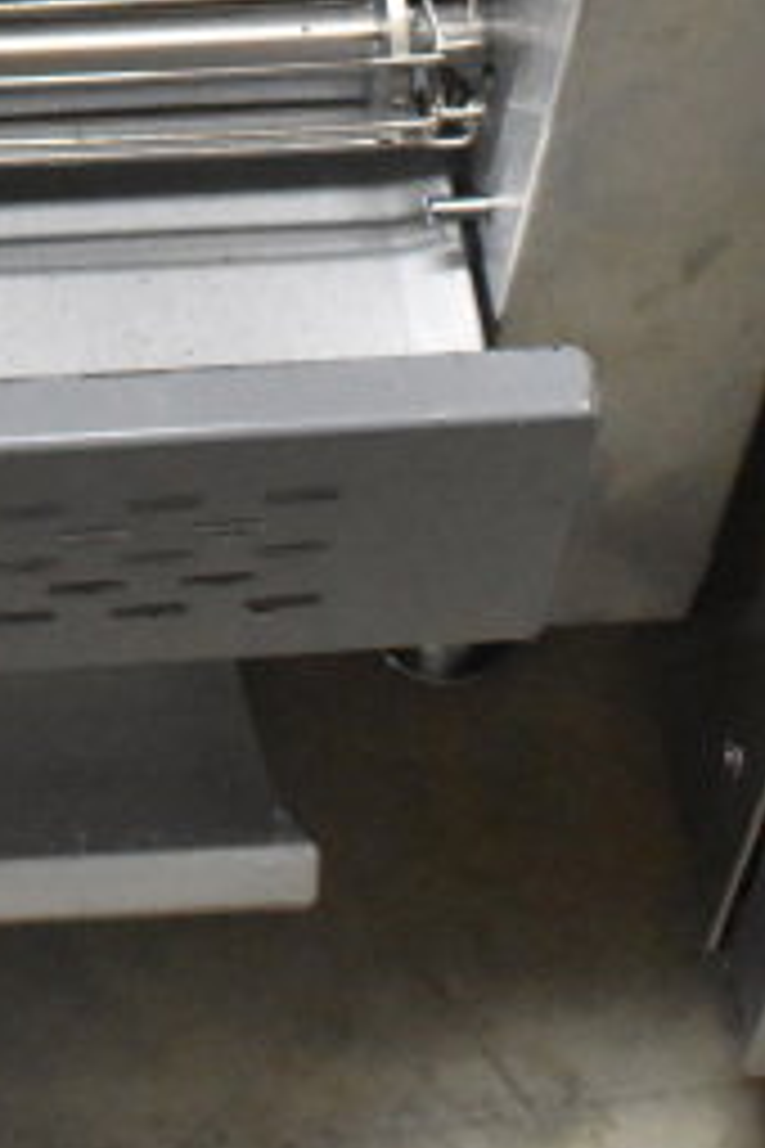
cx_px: -378
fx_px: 4296
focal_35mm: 135
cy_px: -790
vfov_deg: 13.9
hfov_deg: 9.9
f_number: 7.1
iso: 6400
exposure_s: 1/200
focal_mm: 25
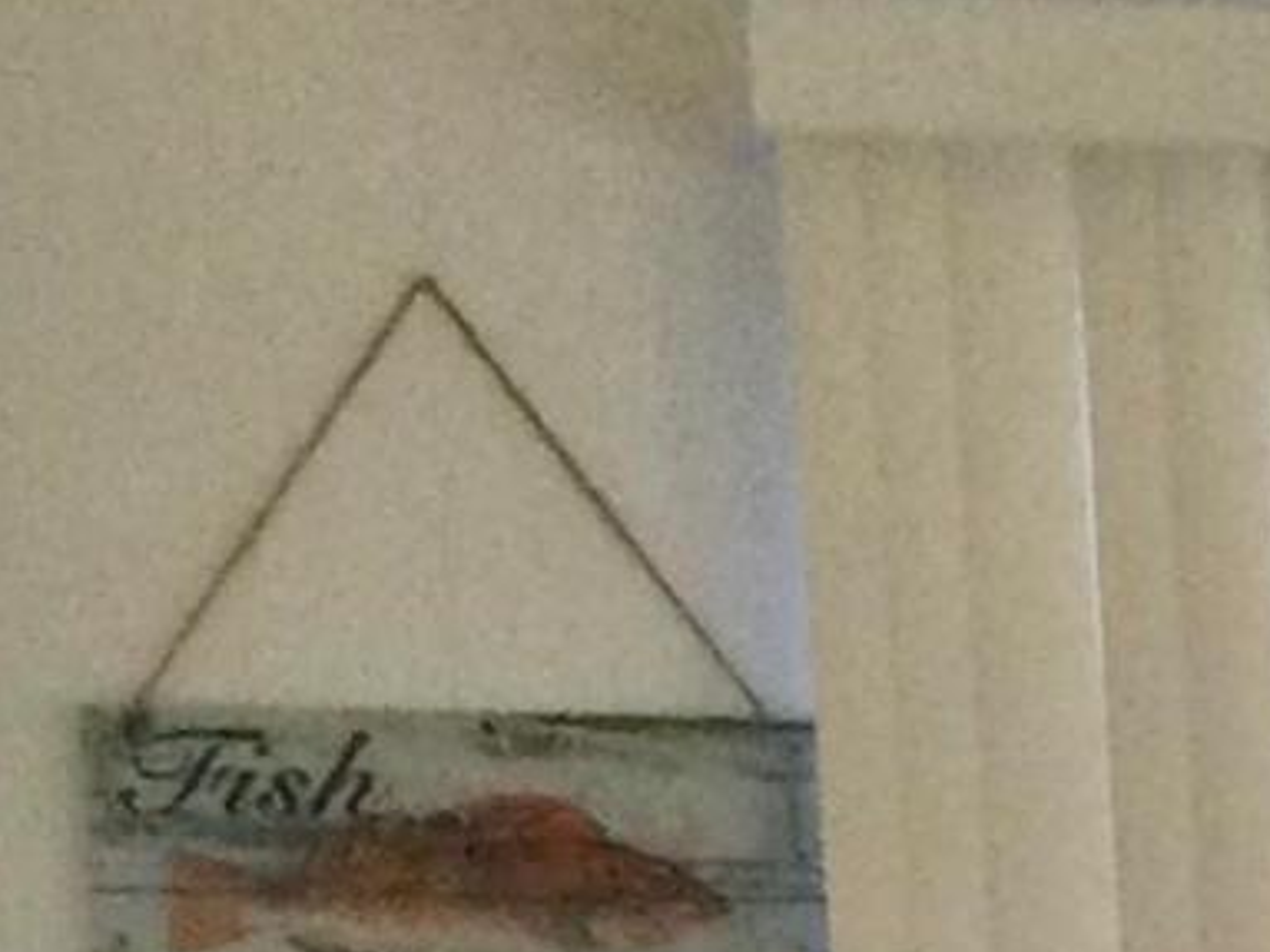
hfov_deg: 7.9
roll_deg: -0.6
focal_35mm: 233
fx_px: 8546
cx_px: 3064
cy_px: 2640
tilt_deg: -8.9
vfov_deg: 6.0
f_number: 2.4
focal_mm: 3.3
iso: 25
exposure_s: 1/30
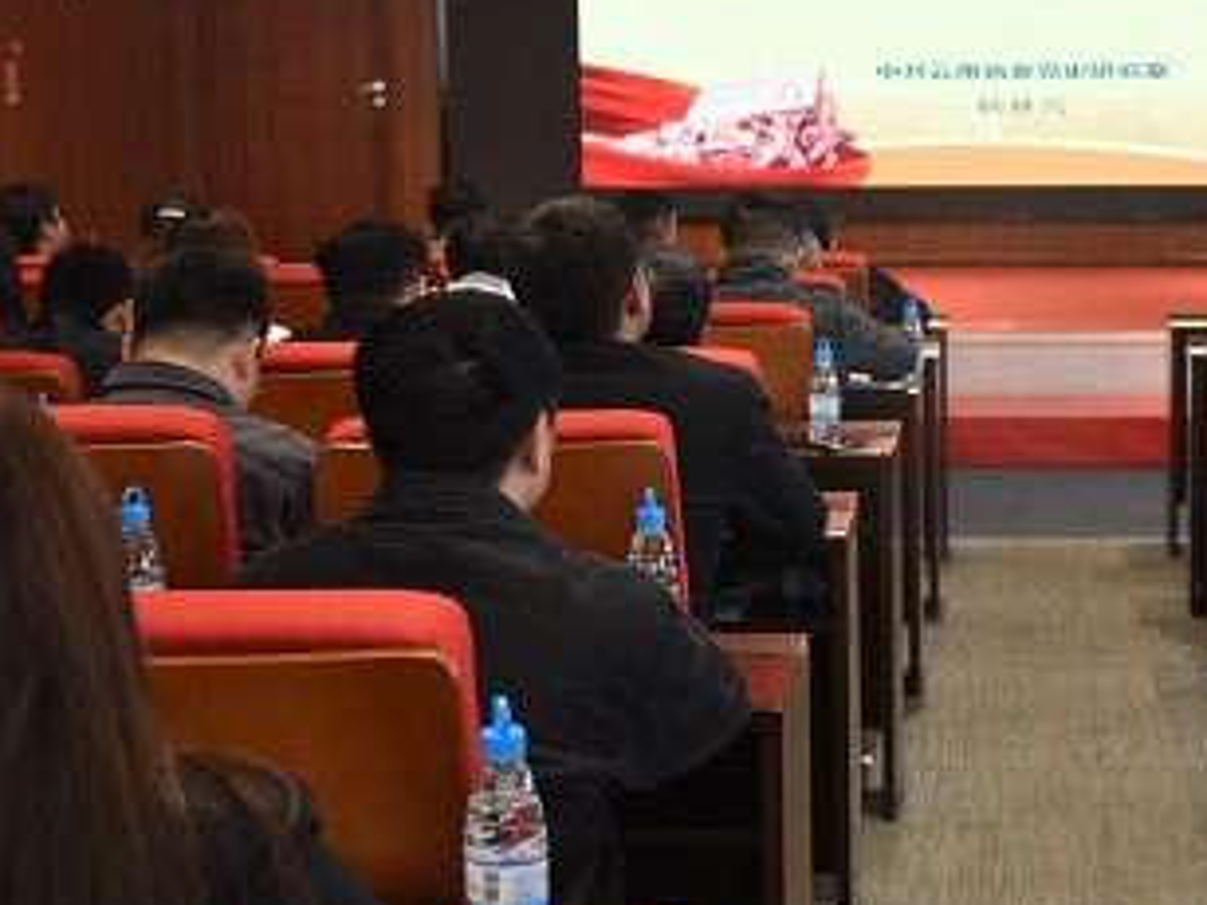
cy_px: 368
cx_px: 995
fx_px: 2754
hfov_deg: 24.3
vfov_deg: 18.6
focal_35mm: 79
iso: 2500
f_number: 6.3
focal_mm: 36
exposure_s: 1/160
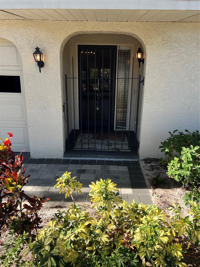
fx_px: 200
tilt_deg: -15.1
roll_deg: -1.2
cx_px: 100
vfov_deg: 67.3
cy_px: 134
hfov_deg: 53.1
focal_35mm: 26
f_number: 1.5
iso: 50
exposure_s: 1/880
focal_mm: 5.7
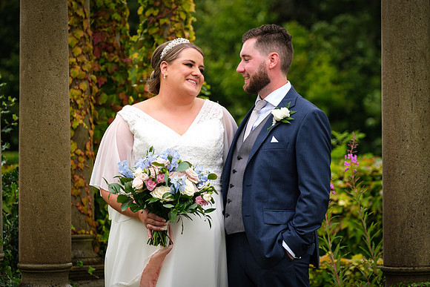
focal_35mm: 144
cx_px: 205
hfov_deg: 14.3
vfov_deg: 9.6
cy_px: 137
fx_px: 1715
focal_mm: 87.1
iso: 200
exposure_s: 1/500
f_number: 2.8
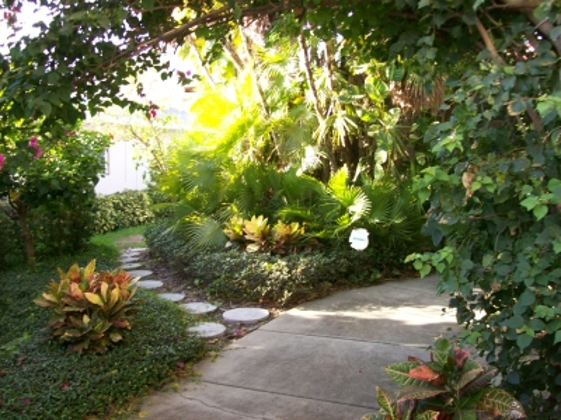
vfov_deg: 39.7
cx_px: 280
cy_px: 210
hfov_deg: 51.4
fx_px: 583
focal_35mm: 36
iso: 80
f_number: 2.7
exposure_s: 1/64
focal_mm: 6
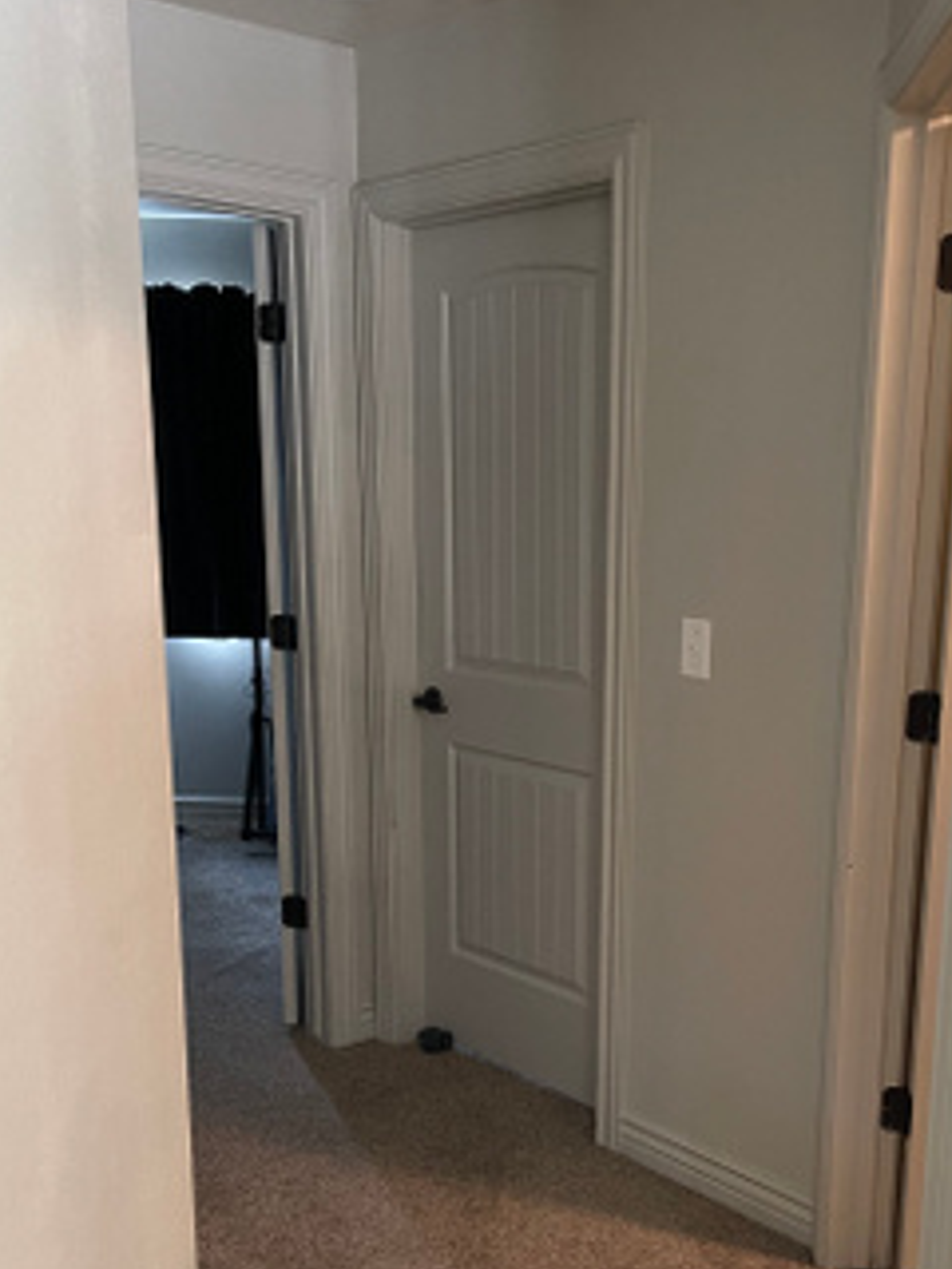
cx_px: 567
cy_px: 817
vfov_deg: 47.3
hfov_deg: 36.7
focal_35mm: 39
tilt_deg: -12.5
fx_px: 1430
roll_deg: -0.4
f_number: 1.6
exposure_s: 1/40
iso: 500
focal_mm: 5.1
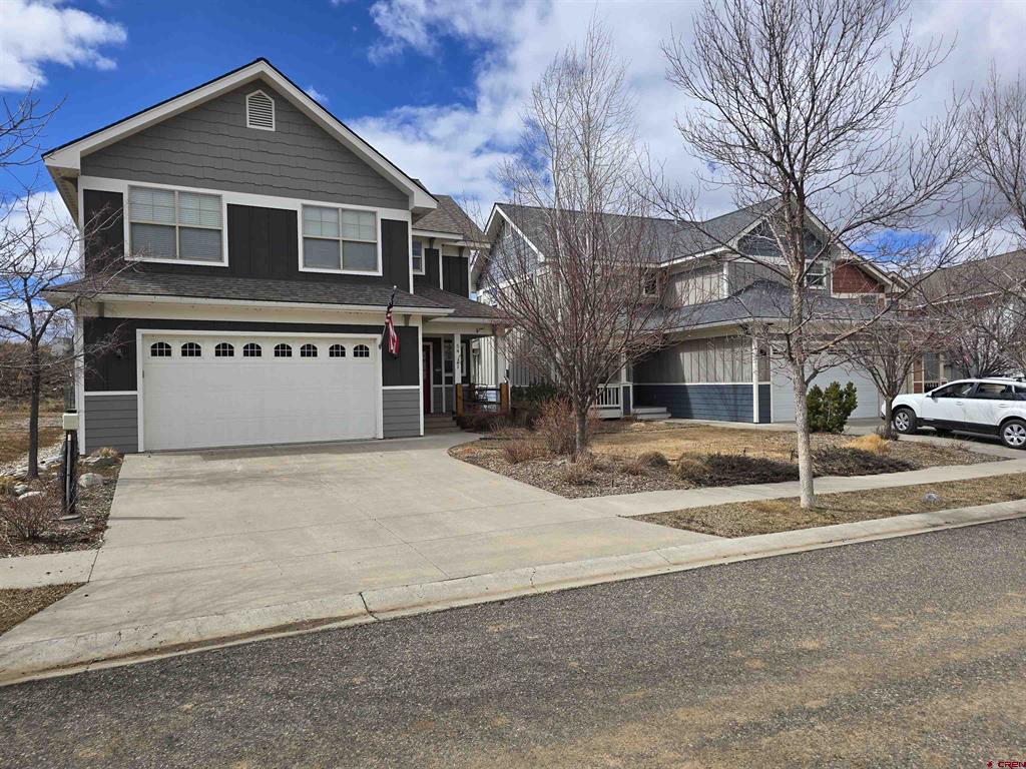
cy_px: 384
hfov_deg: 73.9
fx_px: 682
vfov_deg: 58.9
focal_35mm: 23
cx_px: 513
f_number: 1.7
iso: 12
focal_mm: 6.3
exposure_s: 1/981
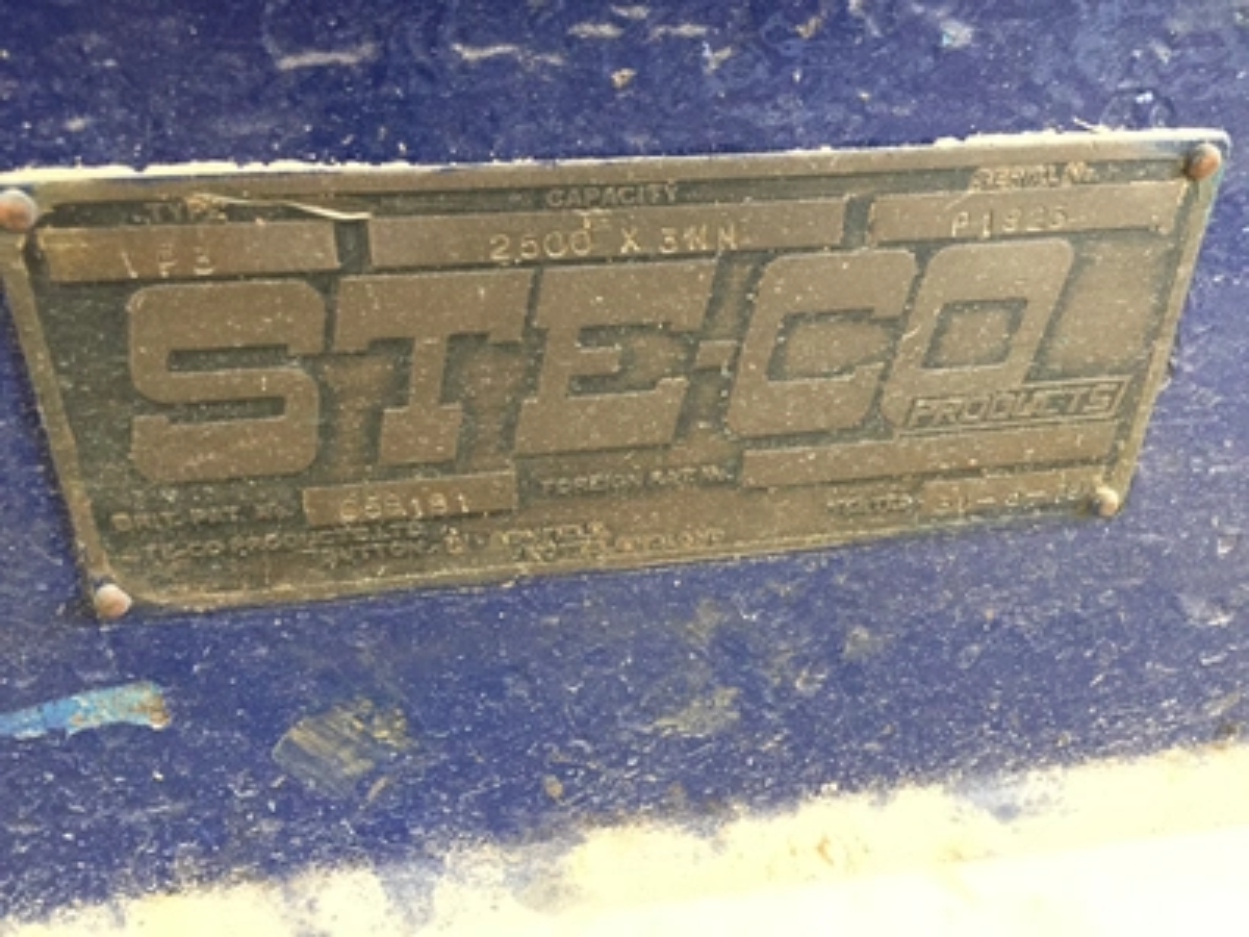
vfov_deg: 48.2
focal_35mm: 29
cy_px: 468
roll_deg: -1.1
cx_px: 624
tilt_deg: -31.7
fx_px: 1046
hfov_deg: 61.7
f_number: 2.2
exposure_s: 1/30
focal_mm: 4.15
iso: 200
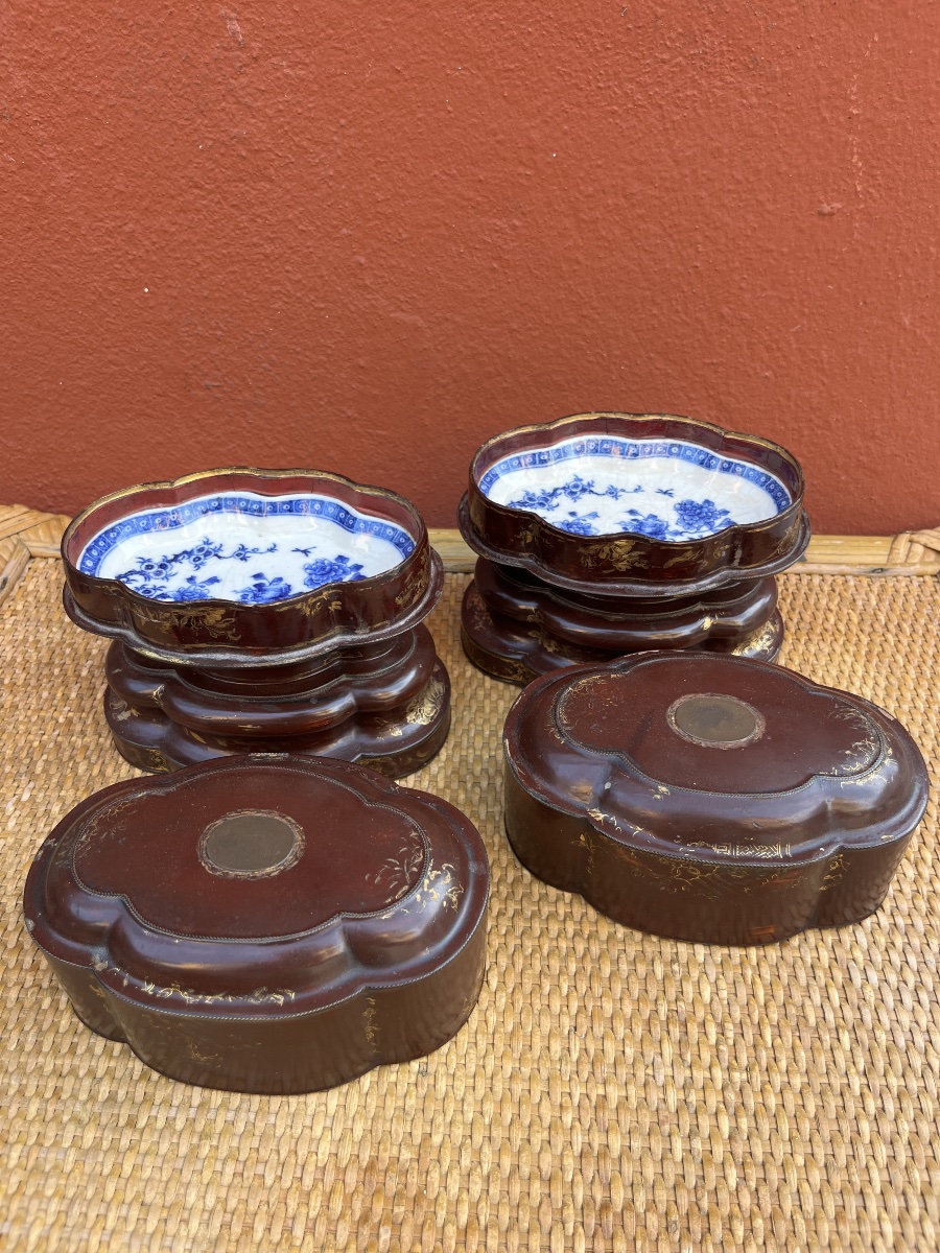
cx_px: 470
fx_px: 941
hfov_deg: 53.1
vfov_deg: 67.3
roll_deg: +2.1
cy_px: 626
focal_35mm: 26
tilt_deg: -39.4
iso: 40
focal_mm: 5.1
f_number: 1.6
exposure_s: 1/229
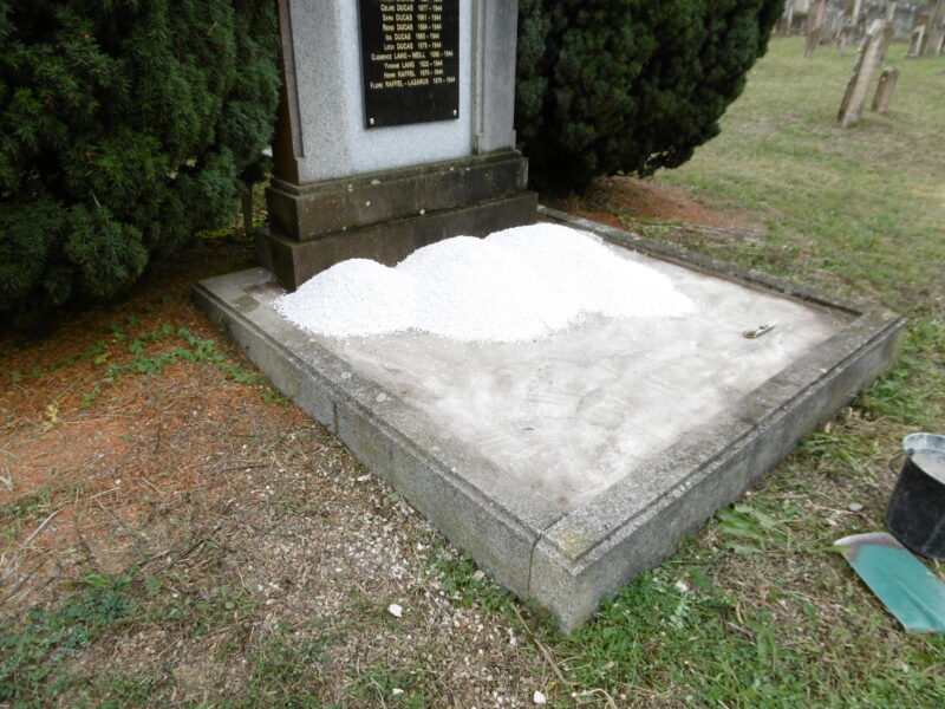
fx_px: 655
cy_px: 354
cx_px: 472
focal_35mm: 24
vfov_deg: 56.8
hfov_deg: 71.6
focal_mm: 4.3
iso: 100
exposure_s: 1/250
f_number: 3.1
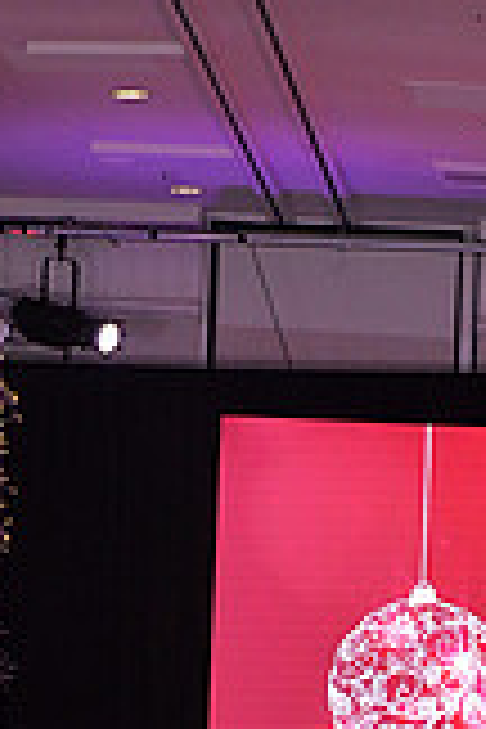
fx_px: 5062
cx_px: 605
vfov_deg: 8.0
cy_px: 1269
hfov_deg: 5.5
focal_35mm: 250
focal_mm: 70
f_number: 7.1
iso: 2000
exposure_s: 1/250
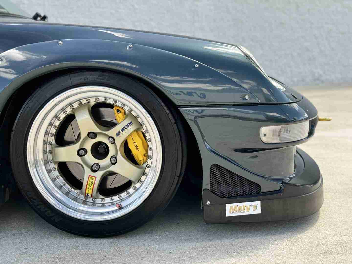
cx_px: 176
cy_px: 132
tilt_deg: -7.4
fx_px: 488
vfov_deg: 30.3
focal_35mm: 48
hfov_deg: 39.7
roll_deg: +1.5
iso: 64
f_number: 1.78
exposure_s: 1/349
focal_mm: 6.76
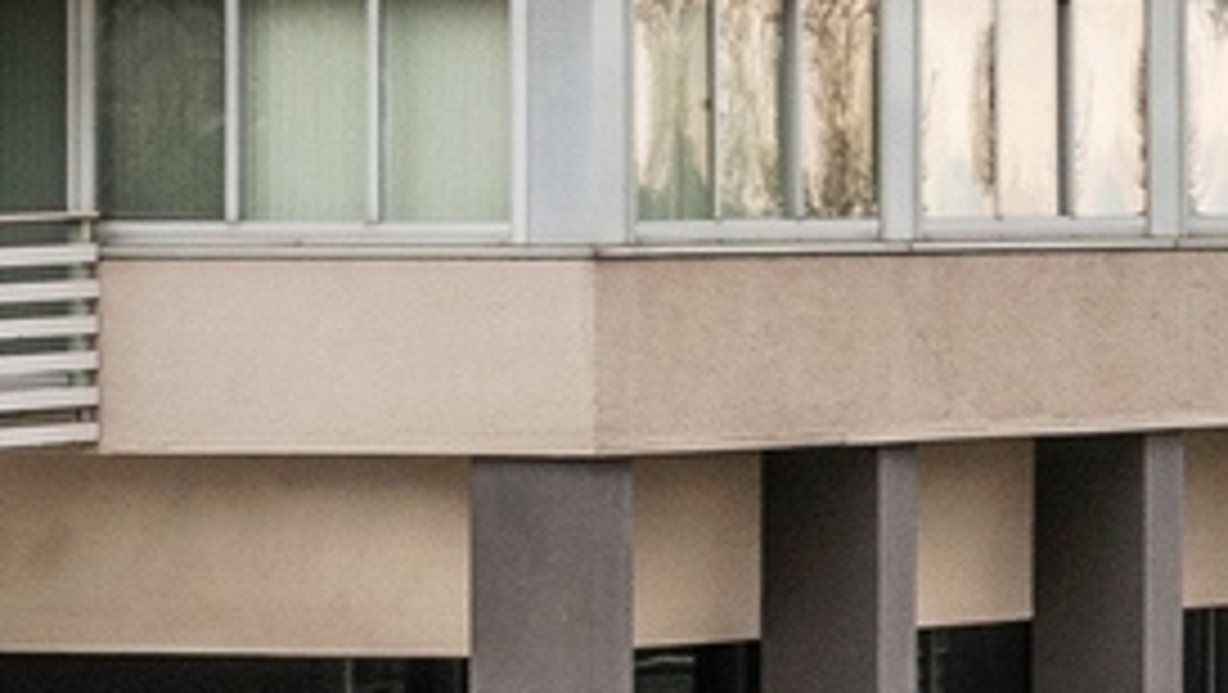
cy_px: 144
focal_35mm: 434
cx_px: 2969
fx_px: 14141
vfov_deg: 2.8
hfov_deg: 4.8
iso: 320
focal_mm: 70
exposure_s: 1/160
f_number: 8
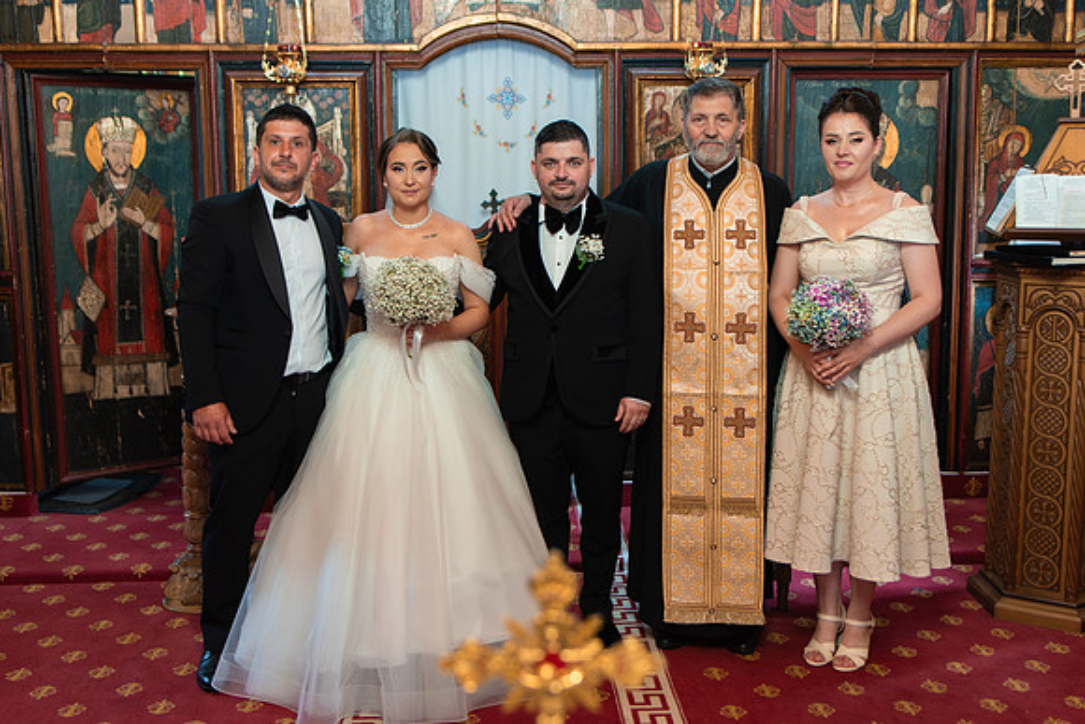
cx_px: 543
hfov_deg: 50.7
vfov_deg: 35.1
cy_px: 343
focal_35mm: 38
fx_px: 1145
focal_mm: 35
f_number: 2.5
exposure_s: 1/200
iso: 1600
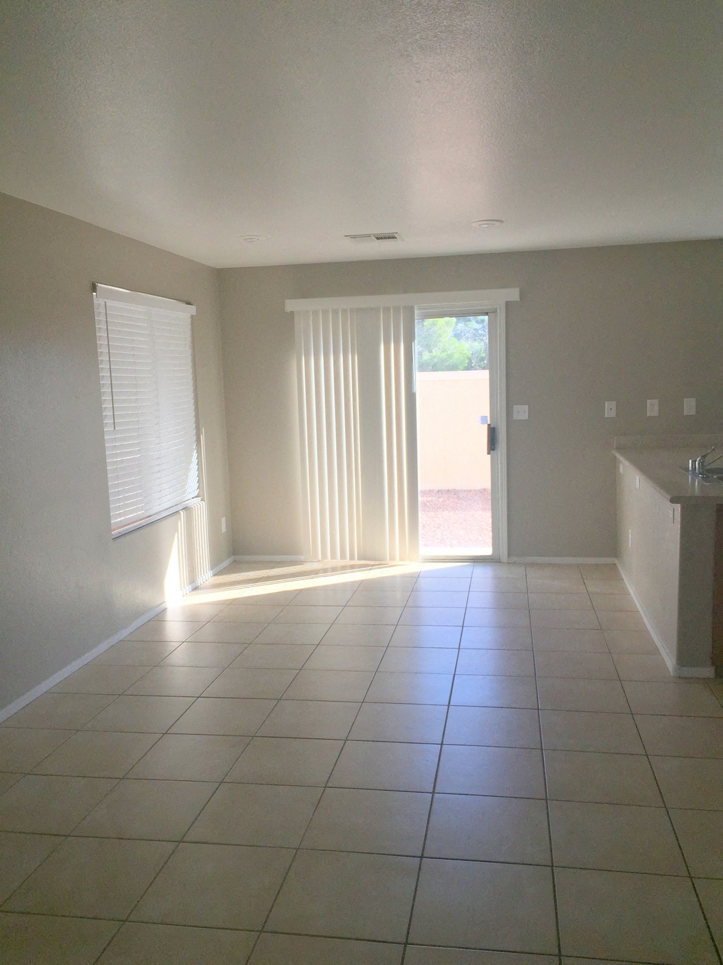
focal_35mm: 29
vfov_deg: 61.7
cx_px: 362
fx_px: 808
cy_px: 482
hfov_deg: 48.2
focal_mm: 4.15
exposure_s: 1/618
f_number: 2.2
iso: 32
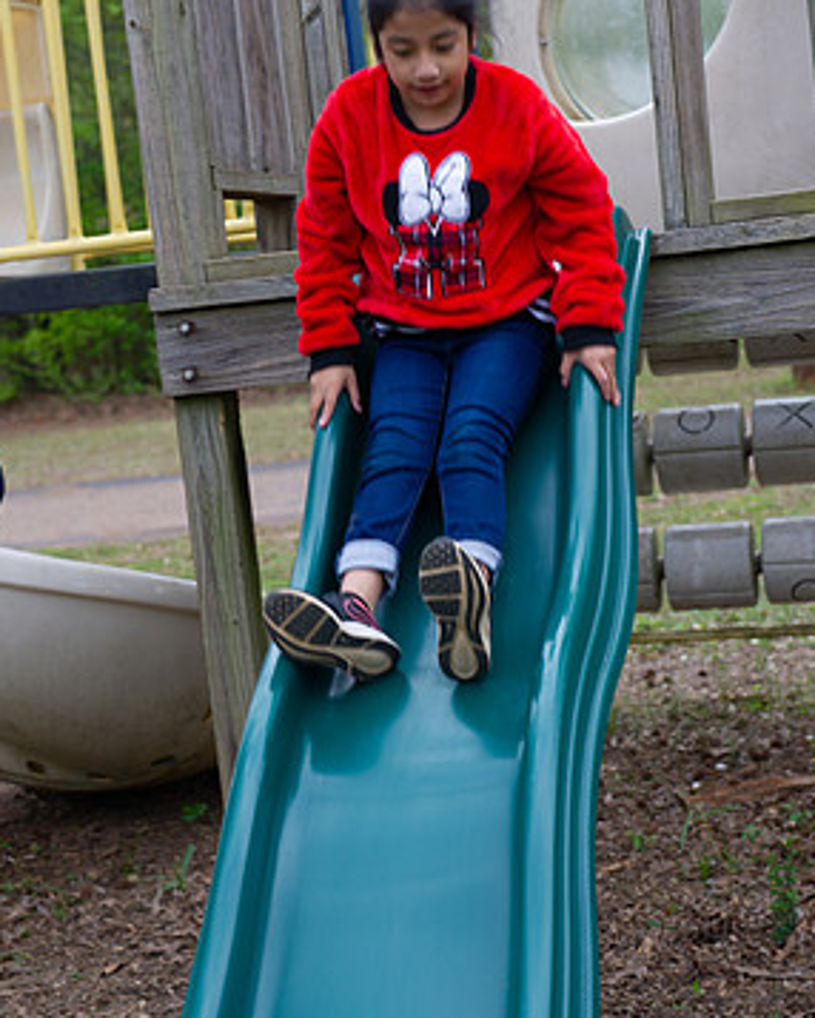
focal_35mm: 78
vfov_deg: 24.4
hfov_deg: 19.7
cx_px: 395
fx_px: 2350
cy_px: 471
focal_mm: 66
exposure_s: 1/125
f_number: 5
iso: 200
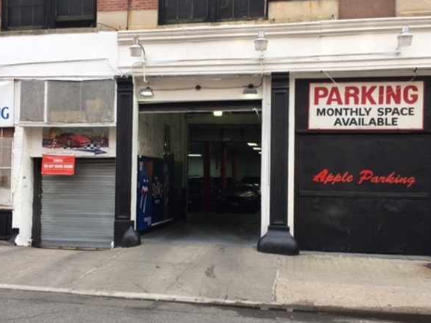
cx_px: 187
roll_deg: -0.6
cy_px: 174
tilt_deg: +1.5
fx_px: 498
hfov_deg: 46.7
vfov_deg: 35.9
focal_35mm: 40
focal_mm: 4.15
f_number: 2.2
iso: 25
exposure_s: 1/120
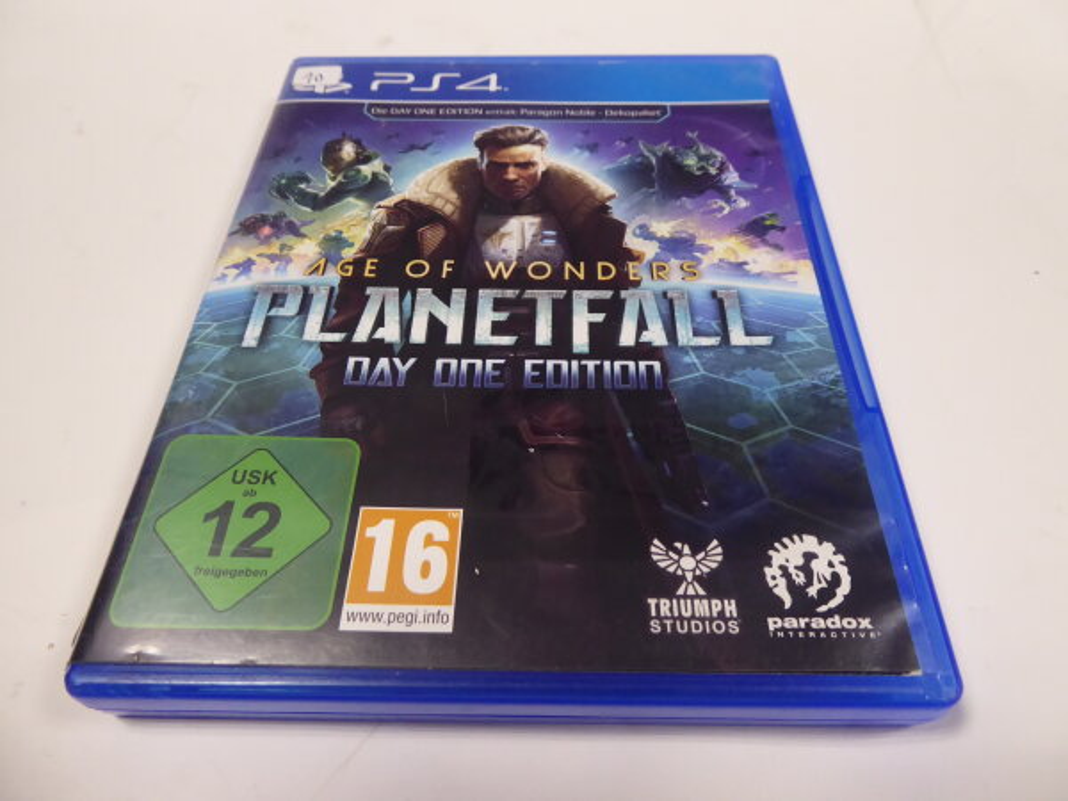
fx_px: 771
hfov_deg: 69.4
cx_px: 534
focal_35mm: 25
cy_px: 400
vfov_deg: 54.9
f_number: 3.3
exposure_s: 1/60
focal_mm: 4.3
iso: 400
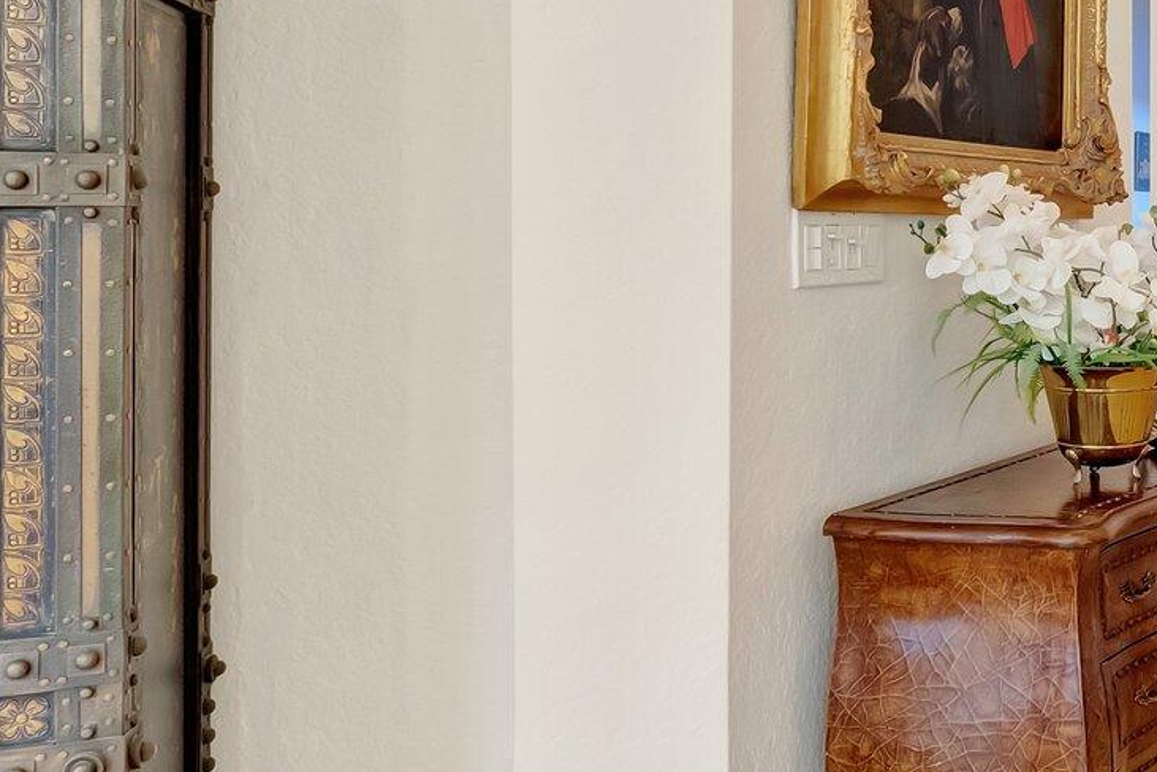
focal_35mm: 42
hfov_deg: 36.3
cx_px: 1377
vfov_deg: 31.5
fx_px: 1350
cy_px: 221
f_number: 8
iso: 1000
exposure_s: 1/6
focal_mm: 10
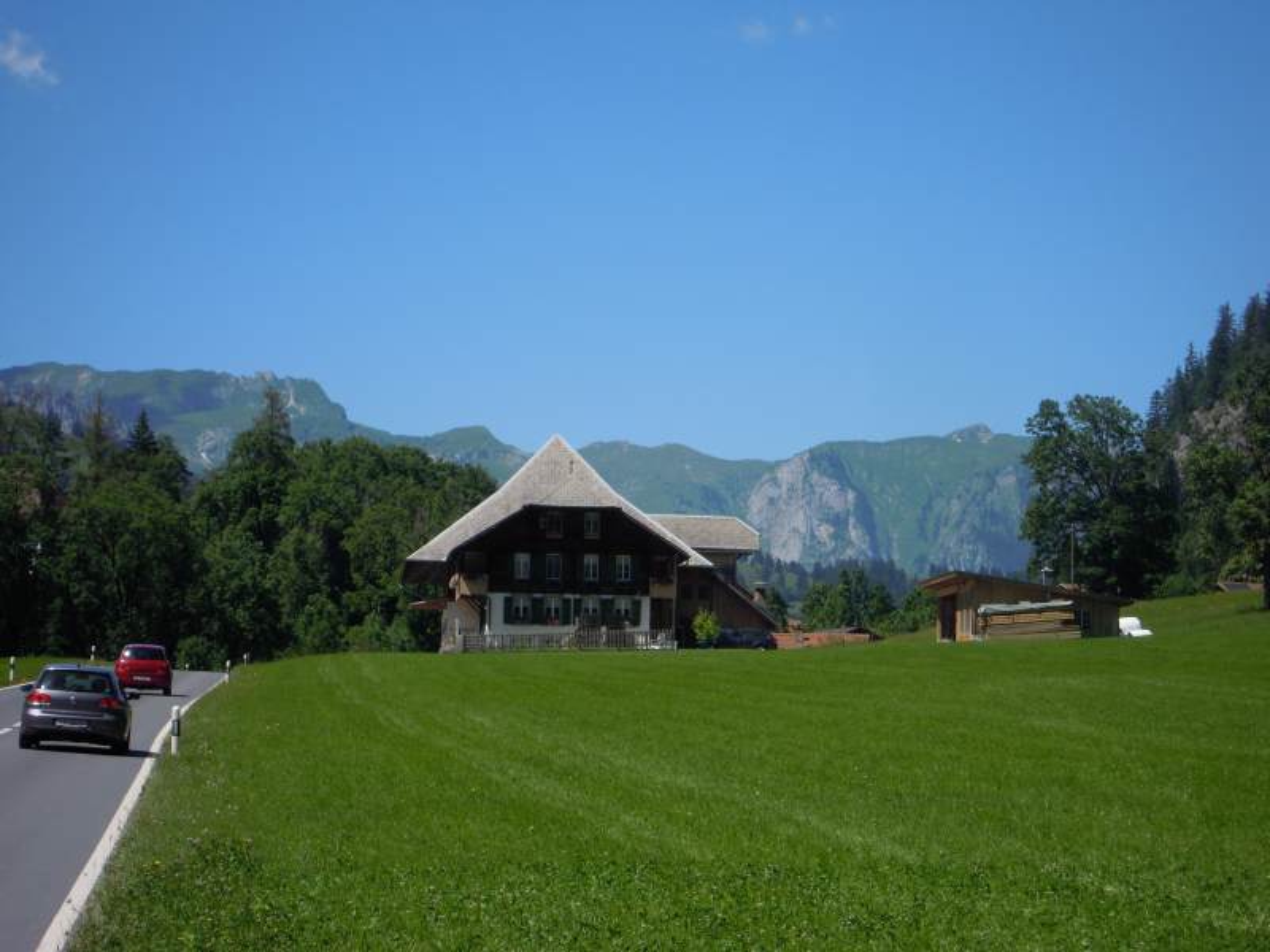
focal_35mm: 113
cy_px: 476
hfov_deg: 17.4
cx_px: 635
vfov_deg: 13.1
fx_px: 4146
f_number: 5.9
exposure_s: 1/640
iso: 100
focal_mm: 20.3
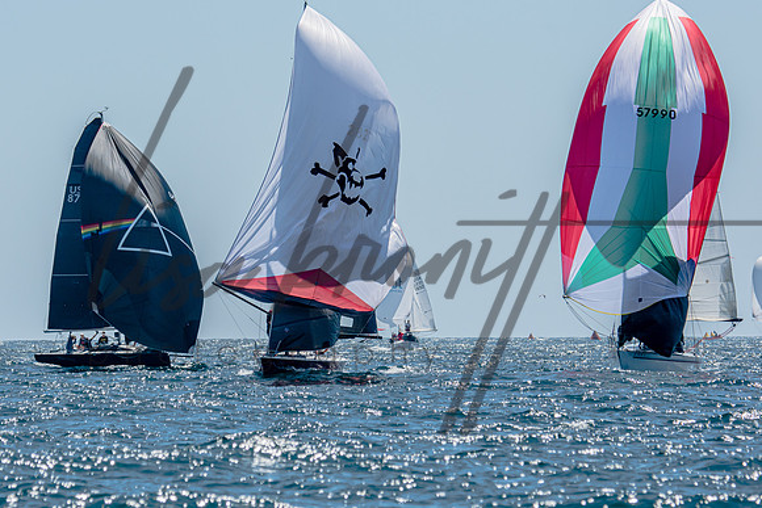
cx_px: 356
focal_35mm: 413
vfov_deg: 3.3
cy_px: 283
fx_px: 8744
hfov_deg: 5.0
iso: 200
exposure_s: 1/2000
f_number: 5.3
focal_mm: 240
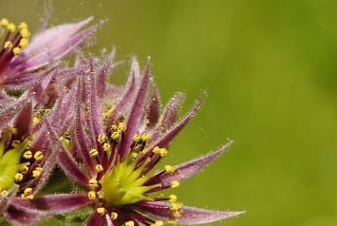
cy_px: 103
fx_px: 2692
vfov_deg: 4.8
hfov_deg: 7.2
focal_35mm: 287
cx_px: 196
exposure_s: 1/100
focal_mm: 85
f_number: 14
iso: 100
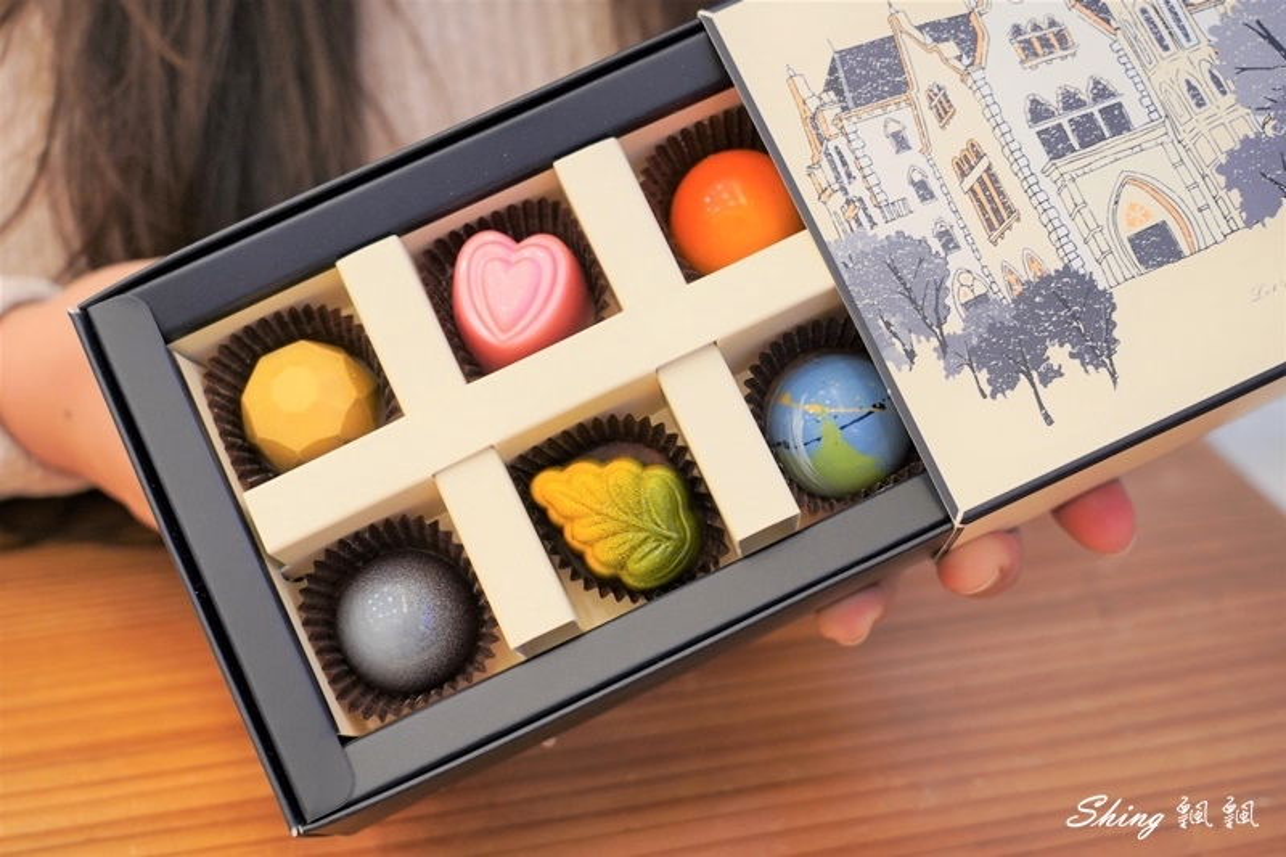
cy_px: 428
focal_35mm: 52
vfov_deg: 26.0
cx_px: 643
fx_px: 1857
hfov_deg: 38.2
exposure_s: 1/50
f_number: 5
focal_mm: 52
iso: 1250
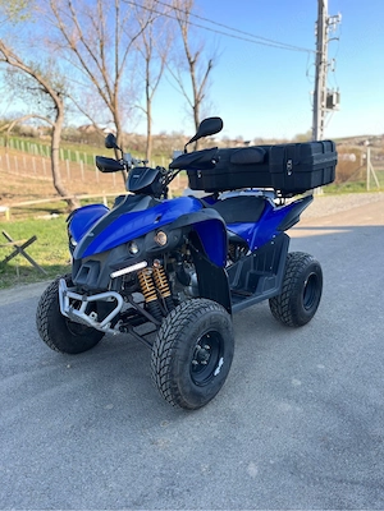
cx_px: 192
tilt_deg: -13.9
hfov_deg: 53.1
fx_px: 385
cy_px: 256
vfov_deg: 67.3
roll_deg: +2.9
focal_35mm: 26
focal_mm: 5.1
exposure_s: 1/256
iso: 50
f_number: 1.6
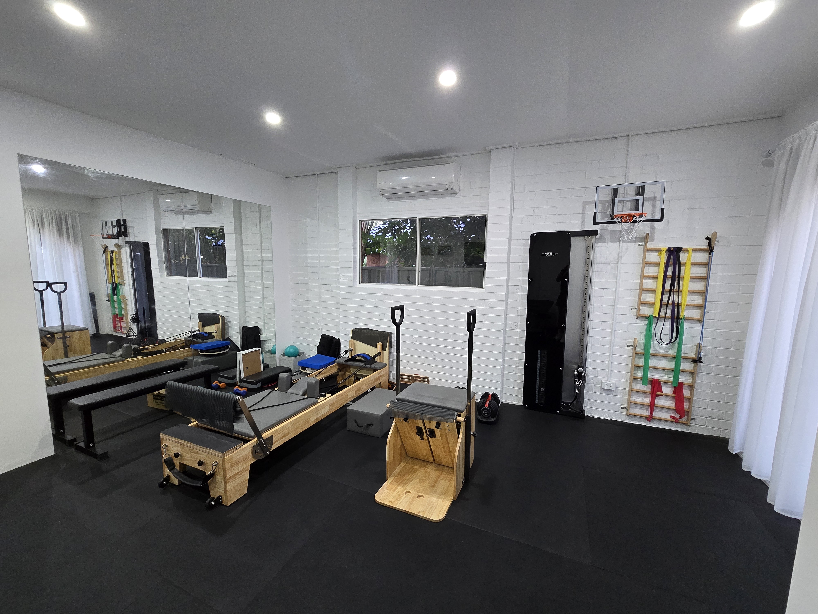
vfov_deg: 89.9
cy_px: 307
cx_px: 409
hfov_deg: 106.2
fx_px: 307
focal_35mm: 13
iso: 320
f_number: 2.2
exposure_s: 1/50
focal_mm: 2.2
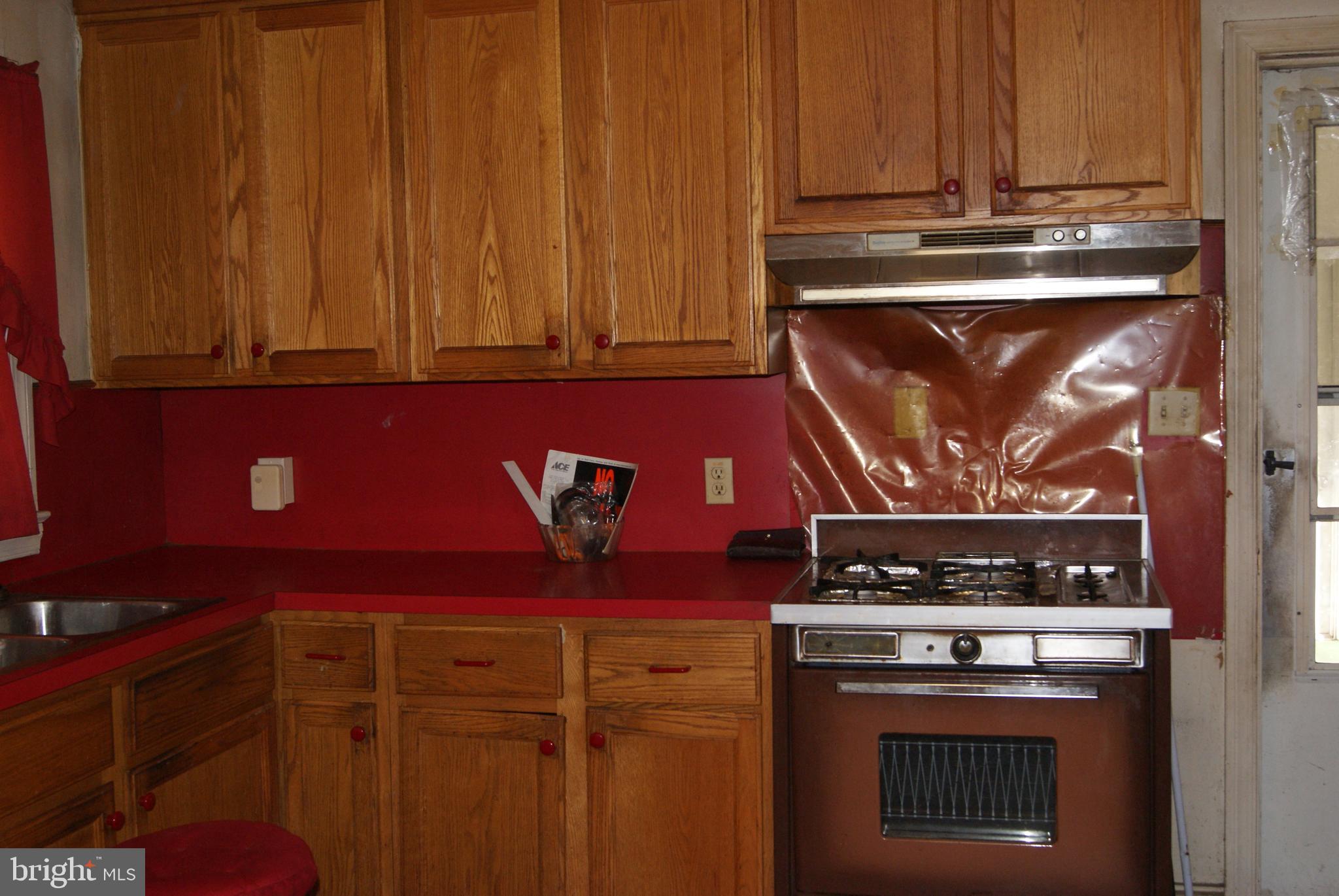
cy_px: 448
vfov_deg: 34.3
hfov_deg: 49.5
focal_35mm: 39
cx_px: 670
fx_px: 1452
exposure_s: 1/60
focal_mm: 26
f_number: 5.6
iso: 400
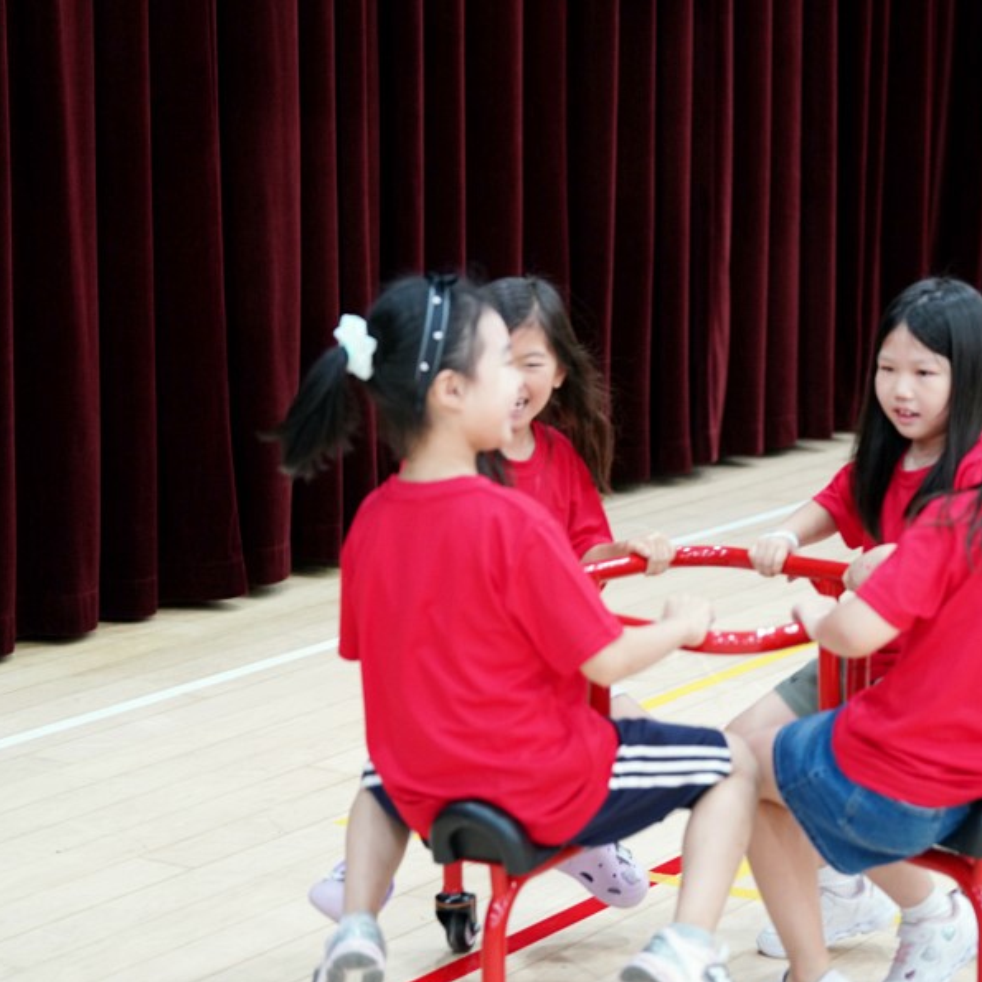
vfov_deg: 19.3
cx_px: 654
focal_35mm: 90
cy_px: 493
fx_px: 2889
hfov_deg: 19.2
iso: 2000
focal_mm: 70
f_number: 2.8
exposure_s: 1/160
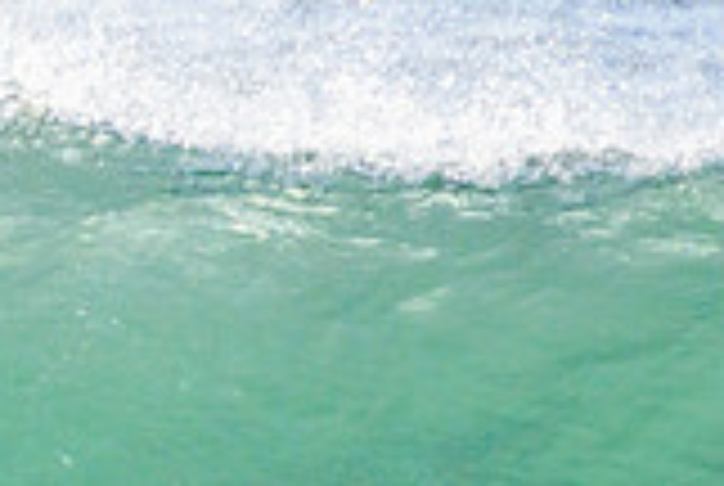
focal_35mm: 3408
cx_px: -152
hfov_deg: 0.6
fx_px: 68665
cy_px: 529
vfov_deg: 0.4
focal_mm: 800
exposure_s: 1/2000
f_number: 11
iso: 1000
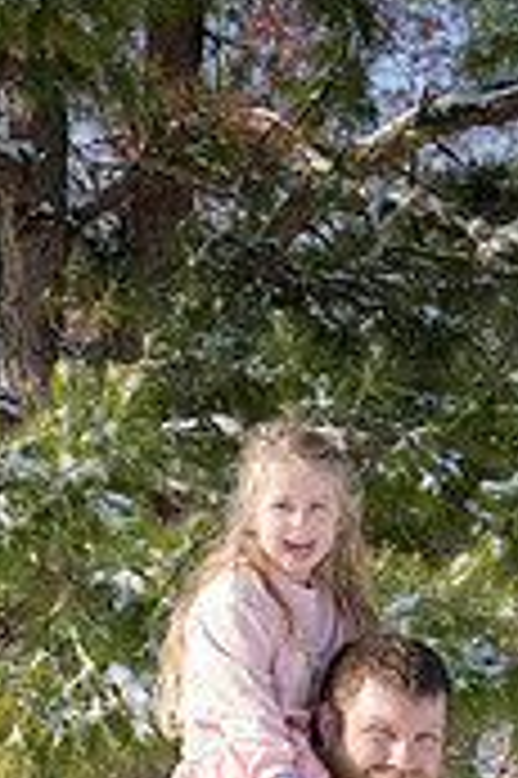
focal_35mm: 164
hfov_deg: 8.3
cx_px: 450
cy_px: 958
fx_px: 3546
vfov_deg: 12.2
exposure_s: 1/2000
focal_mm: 42
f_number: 6.3
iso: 800
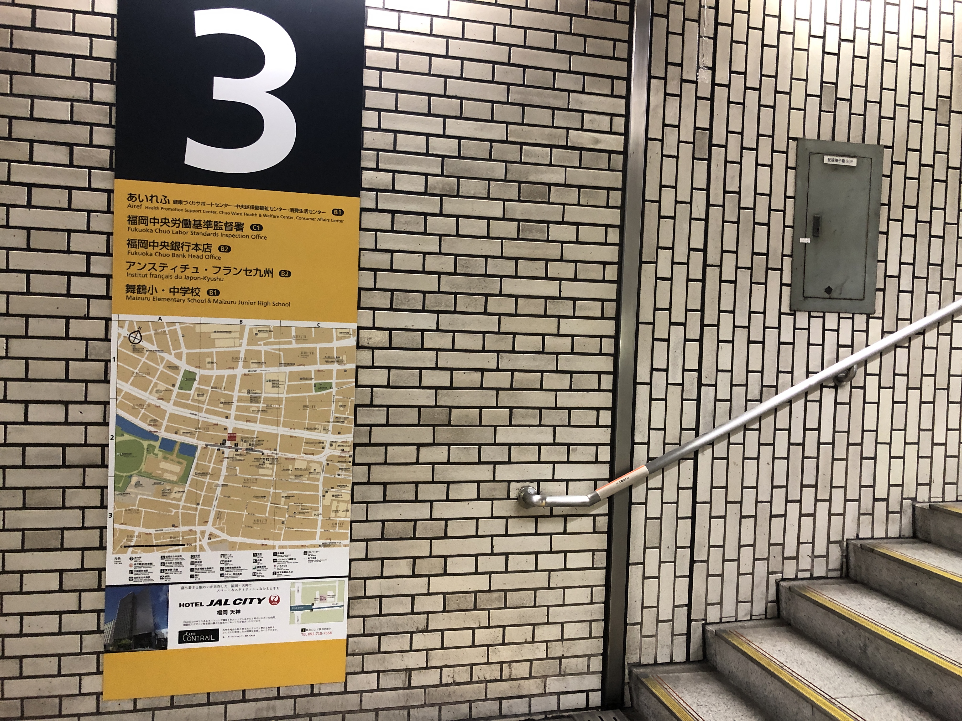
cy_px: 360
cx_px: 481
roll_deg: -1.4
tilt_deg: -3.0
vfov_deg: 49.7
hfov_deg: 63.4
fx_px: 778
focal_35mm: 28
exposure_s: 1/15
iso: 64
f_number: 1.8
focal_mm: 3.99
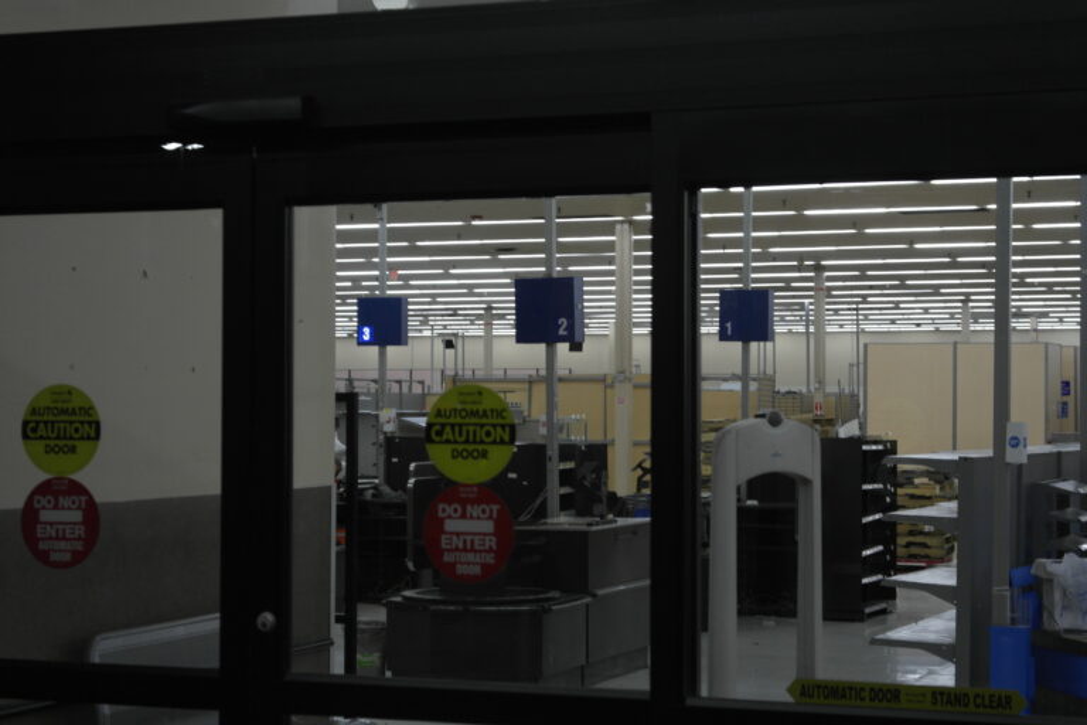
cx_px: 544
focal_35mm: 77
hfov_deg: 26.3
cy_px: 362
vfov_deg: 17.7
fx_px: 2325
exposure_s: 1/40
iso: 400
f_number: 5.6
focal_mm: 50
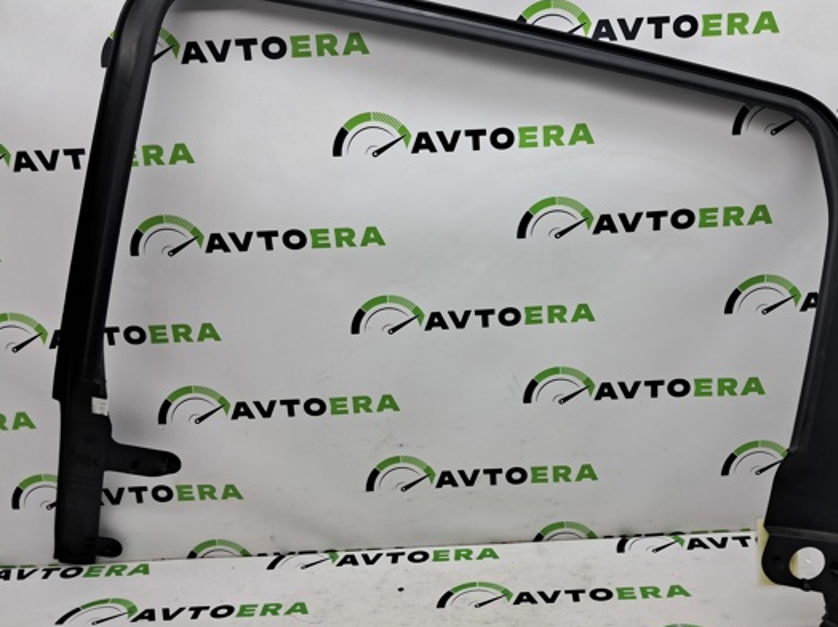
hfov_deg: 55.1
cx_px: 491
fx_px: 798
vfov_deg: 42.9
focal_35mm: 33
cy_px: 305
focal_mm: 4
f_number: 1.8
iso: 50
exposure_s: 1/100
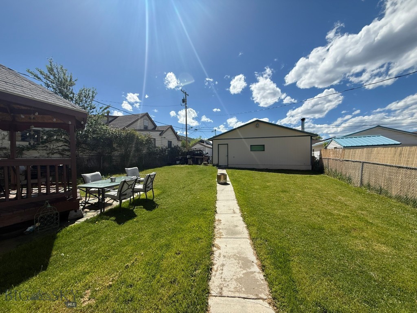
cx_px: 208
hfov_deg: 102.1
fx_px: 169
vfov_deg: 85.7
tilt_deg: +1.4
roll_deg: +0.9
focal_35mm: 14
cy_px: 156
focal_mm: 2.22
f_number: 2.2
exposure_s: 1/2976
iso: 50
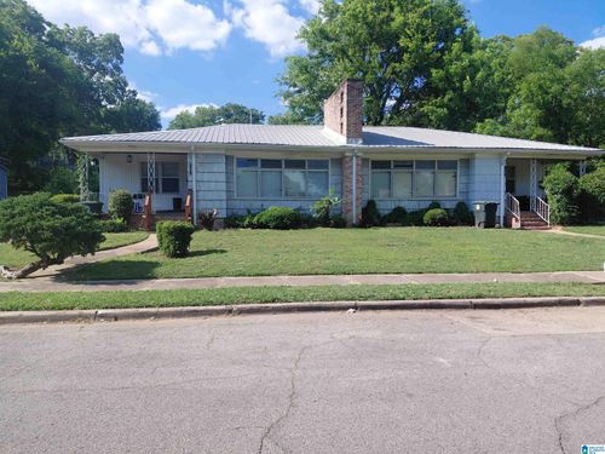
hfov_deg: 69.4
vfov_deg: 54.9
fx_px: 437
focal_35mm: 25
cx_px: 302
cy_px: 227
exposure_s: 1/1661
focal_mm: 4.69
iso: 50
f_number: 1.8
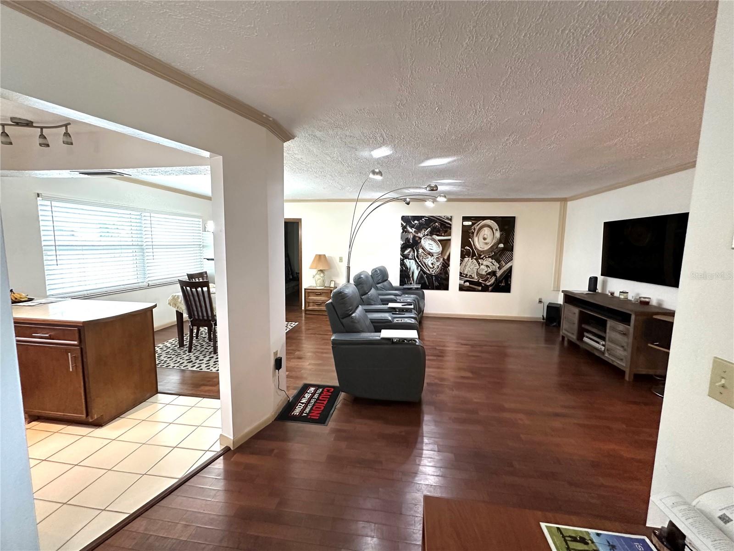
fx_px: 297
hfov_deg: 102.1
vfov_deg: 85.7
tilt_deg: -4.1
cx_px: 367
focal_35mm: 14
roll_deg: -0.7
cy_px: 276
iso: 320
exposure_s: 1/60
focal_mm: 2.22
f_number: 2.2
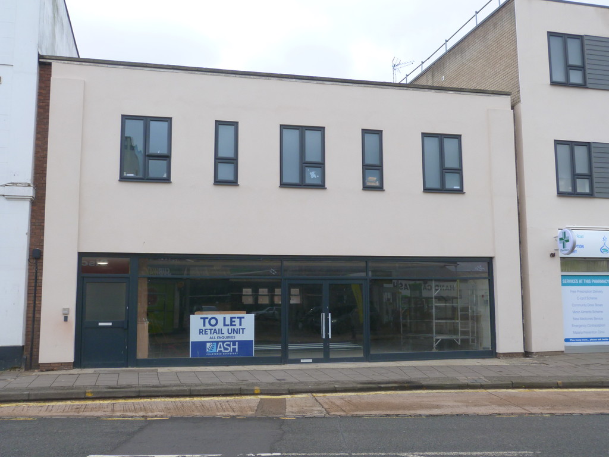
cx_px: 304
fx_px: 651
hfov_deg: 50.1
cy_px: 228
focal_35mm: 37
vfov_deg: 38.7
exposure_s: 1/100
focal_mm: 6.5
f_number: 3.6
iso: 100
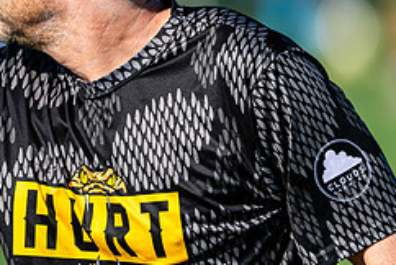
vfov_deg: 1.4
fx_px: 10540
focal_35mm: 957
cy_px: 63
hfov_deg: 2.2
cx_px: 3
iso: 100
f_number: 2.8
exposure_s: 1/2000
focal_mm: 400
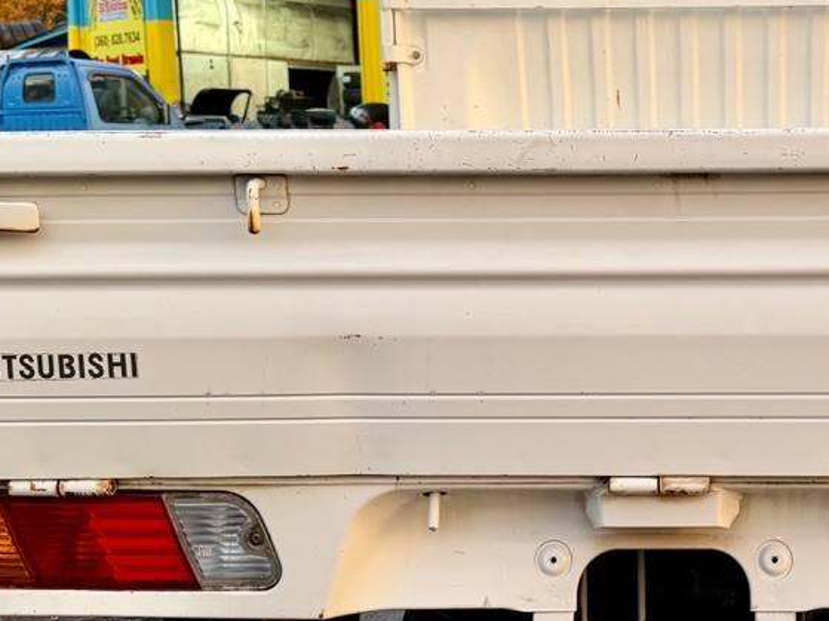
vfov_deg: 26.5
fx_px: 1317
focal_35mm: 55
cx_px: 700
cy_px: 320
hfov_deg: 33.6
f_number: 1.78
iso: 125
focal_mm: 6.76
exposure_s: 1/121
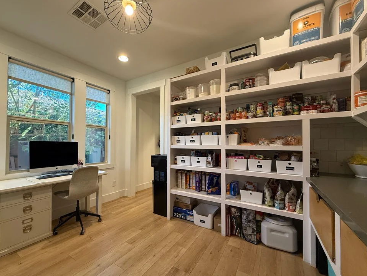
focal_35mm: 15
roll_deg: +0.1
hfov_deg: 98.0
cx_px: 171
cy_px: 144
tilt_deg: +1.0
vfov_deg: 81.7
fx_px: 159
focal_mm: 2.22
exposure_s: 1/60
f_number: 2.2
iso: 250
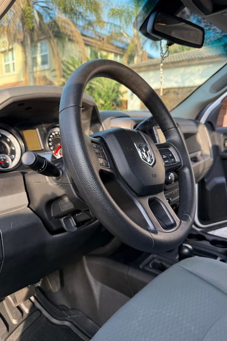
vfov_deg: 69.4
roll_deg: +1.5
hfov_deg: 49.5
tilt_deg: -10.3
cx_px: 104
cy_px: 165
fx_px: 246
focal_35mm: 26
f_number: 1.78
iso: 100
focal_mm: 6.76
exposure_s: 1/410
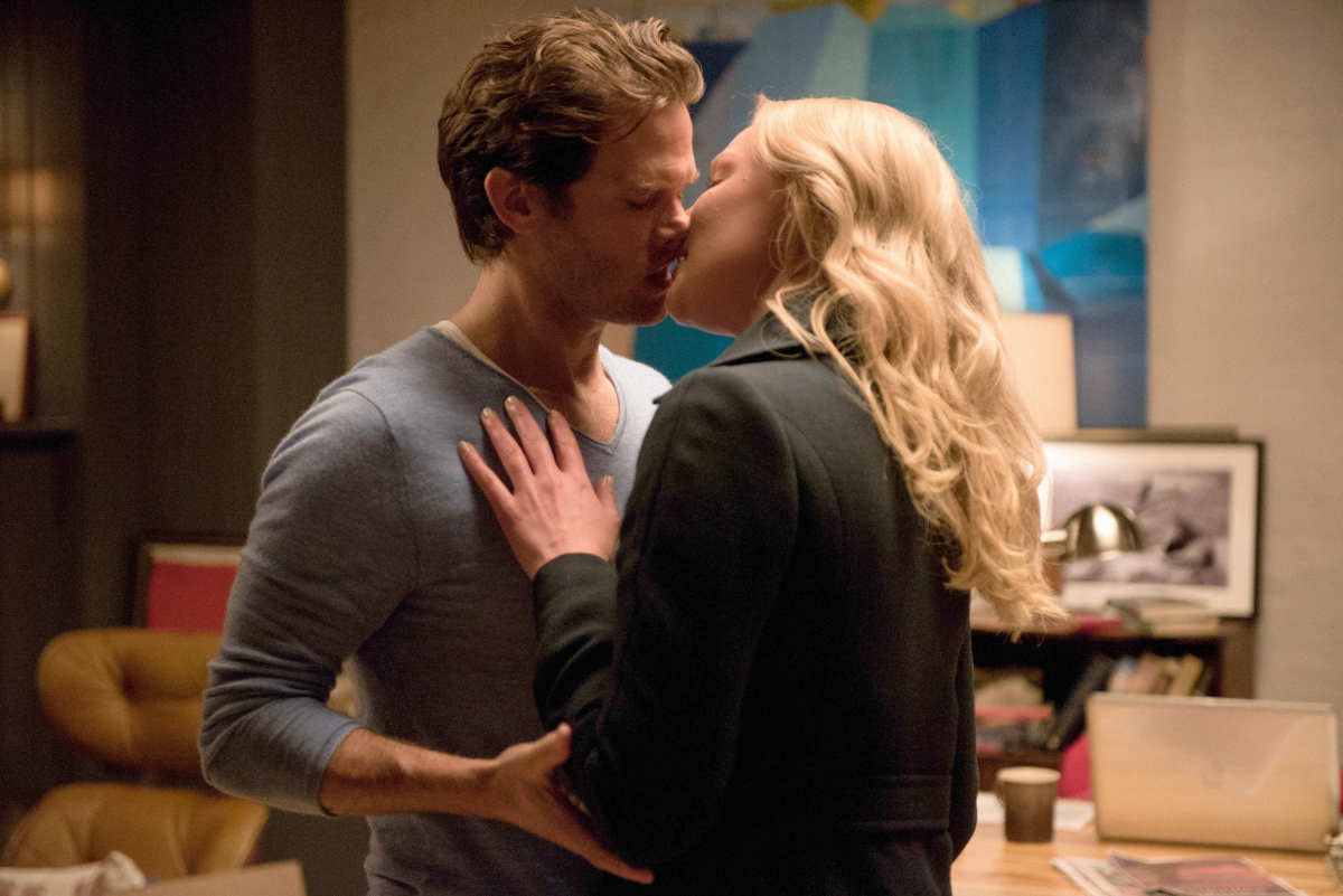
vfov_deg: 19.5
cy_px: 448
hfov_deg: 28.8
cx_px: 672
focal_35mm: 70
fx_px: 2612
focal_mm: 70
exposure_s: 1/100
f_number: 2.8
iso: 3200
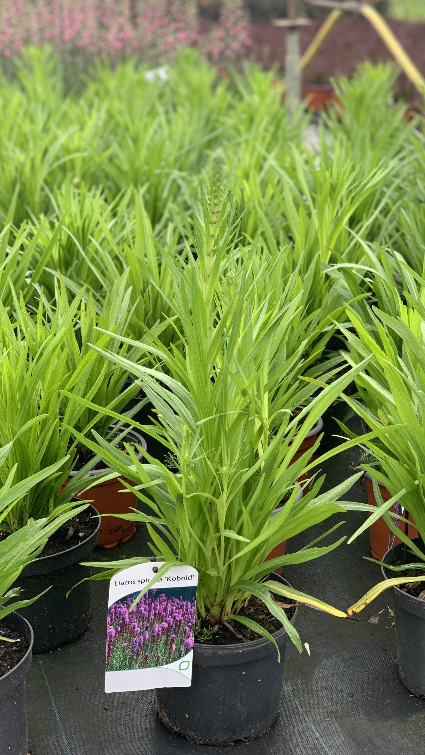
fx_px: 1142
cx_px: 212
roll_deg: +0.2
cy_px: 378
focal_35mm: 57
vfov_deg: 36.6
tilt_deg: -19.5
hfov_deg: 21.1
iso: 16
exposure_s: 1/122
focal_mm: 6
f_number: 2.4
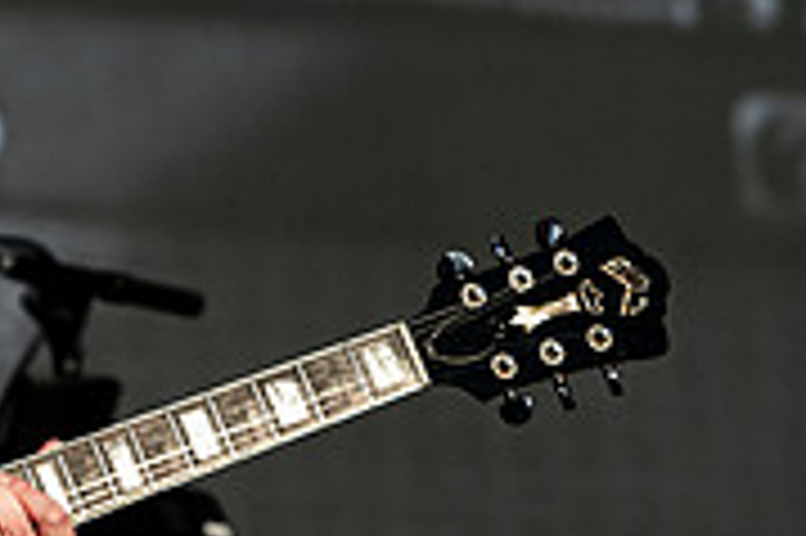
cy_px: 143
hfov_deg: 2.8
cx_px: -333
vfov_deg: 1.9
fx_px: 16284
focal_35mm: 728
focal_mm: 200
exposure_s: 1/1250
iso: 320
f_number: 5.6
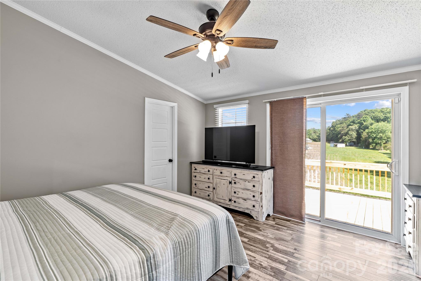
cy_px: 140
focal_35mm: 16
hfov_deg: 96.7
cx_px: 210
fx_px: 187
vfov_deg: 73.7
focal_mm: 16
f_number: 8
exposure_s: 1/4
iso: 100
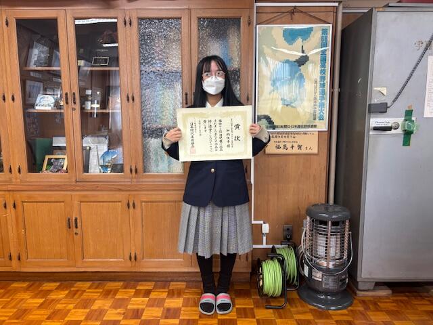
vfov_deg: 53.1
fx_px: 325
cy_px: 162
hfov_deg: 67.3
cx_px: 216
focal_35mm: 26
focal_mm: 6
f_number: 1.6
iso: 100
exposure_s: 1/60
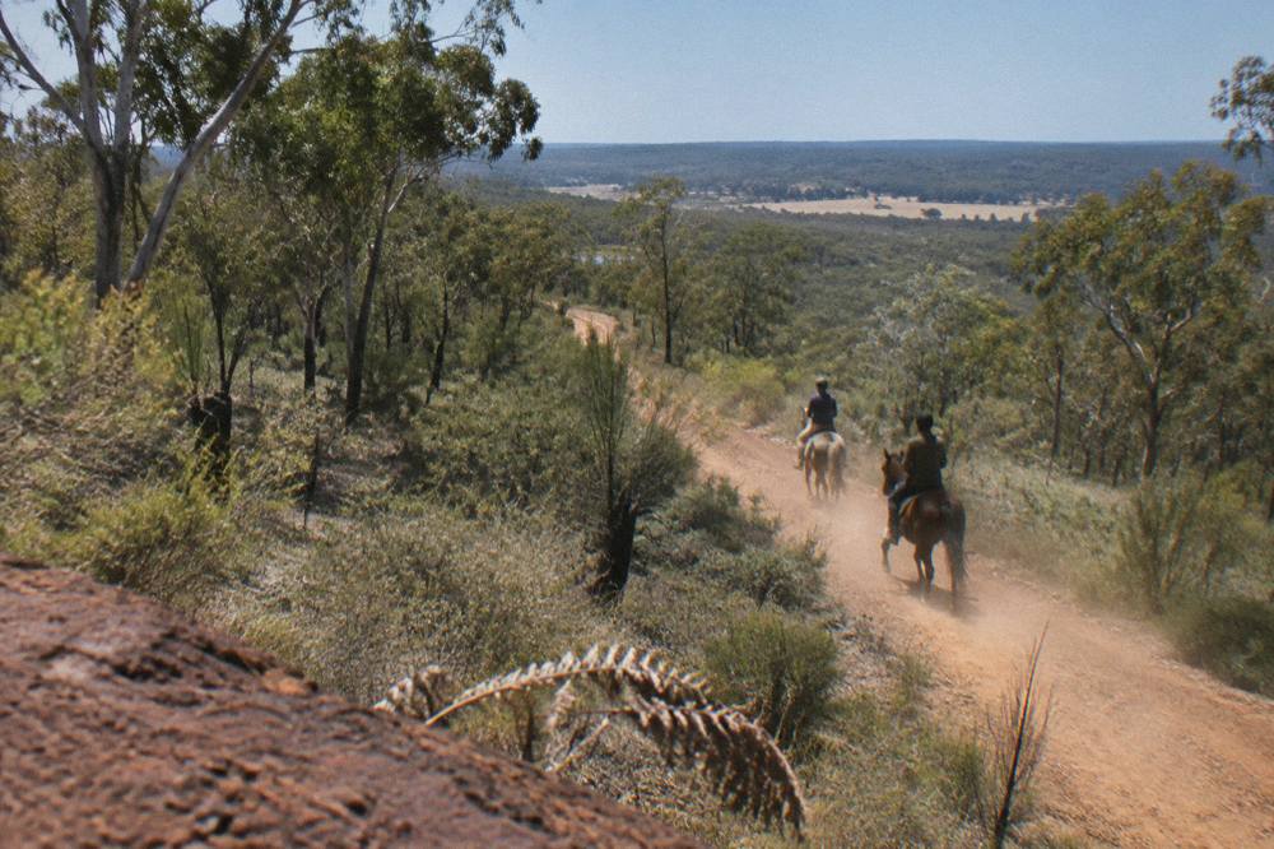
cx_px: 637
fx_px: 1238
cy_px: 424
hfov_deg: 54.5
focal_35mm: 35
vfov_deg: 37.8
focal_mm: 35
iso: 320
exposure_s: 1/1000
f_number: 4
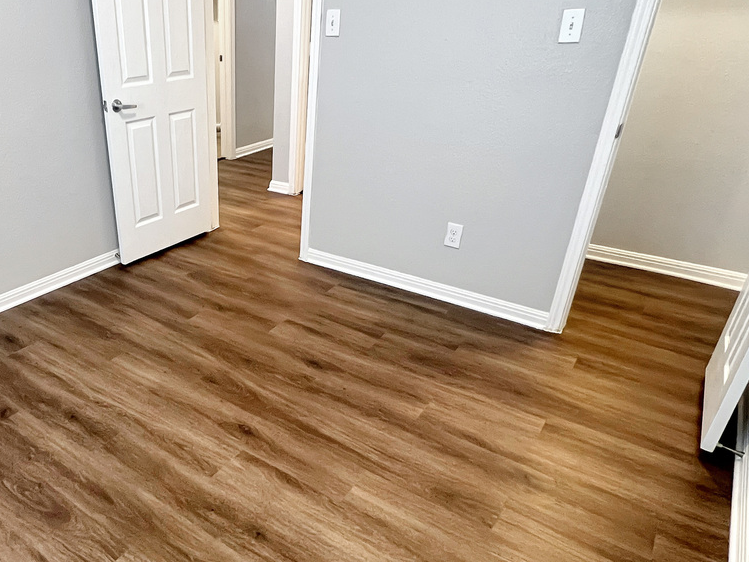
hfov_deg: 67.0
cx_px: 236
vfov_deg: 54.8
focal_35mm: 25
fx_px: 541
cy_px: 302
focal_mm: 1.57
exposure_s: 1/60
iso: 500
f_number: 1.8
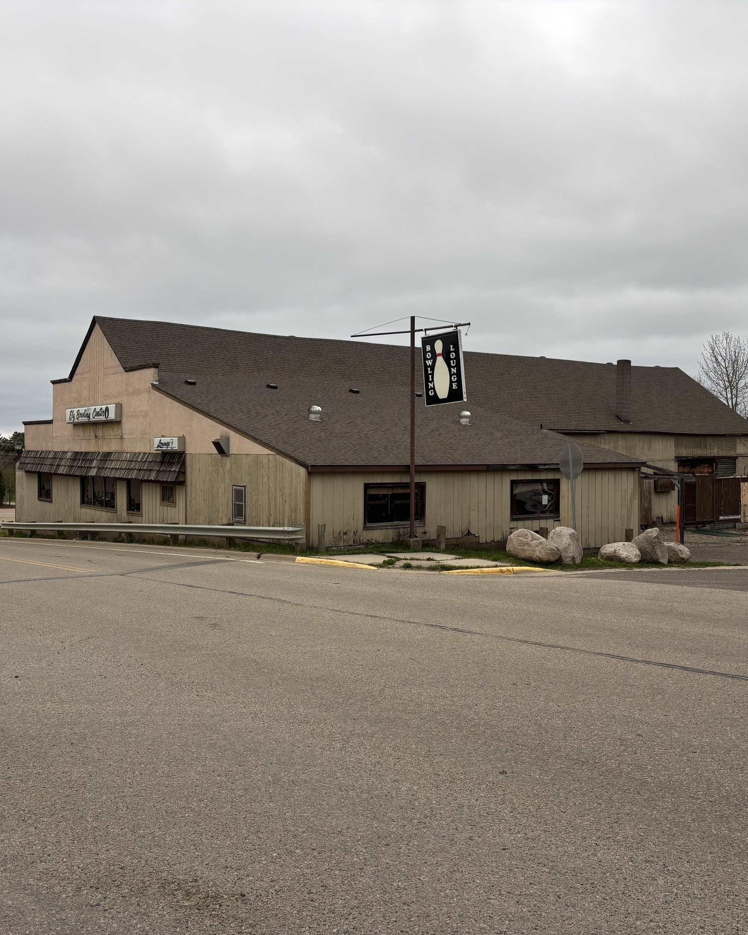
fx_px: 941
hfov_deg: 43.2
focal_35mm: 34
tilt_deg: -1.3
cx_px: 428
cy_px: 467
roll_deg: -0.1
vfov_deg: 52.8
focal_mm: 5.96
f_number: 1.6
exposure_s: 1/134
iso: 32
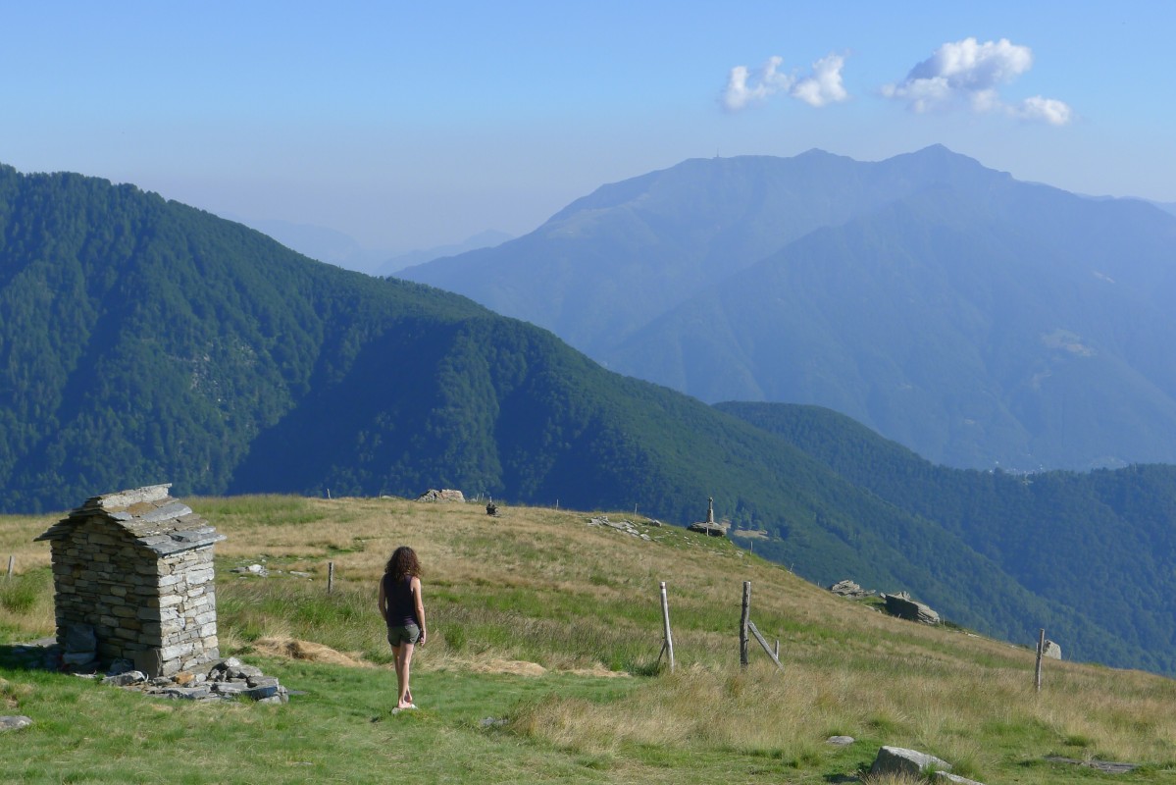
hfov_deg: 28.8
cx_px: 588
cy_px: 392
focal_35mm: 70
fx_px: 2287
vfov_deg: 19.5
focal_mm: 14.9
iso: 80
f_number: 4
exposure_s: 1/640
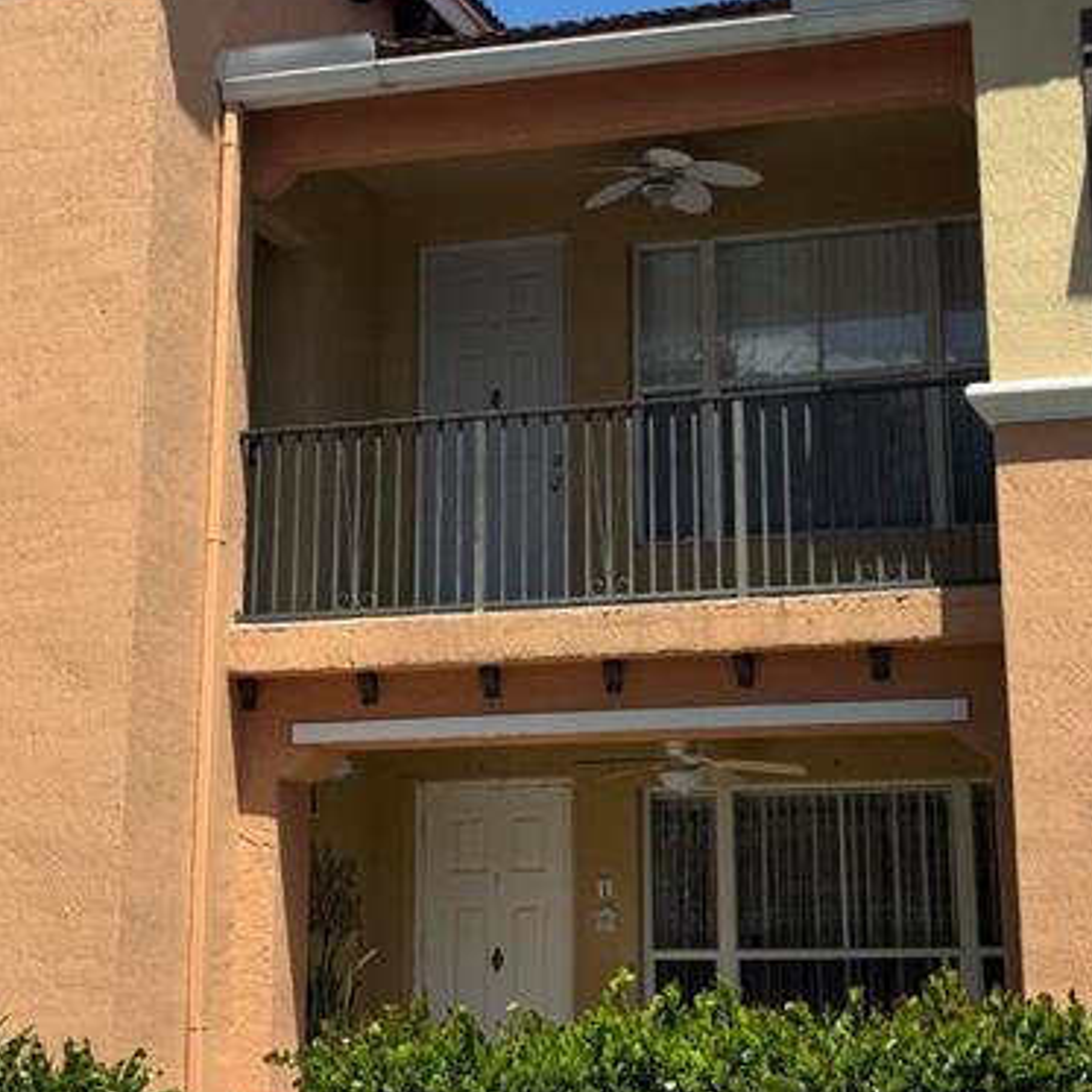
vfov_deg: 23.1
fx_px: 2641
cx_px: 559
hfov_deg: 23.4
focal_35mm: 74
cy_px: 263
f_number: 1.6
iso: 50
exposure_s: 1/3788
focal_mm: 5.96
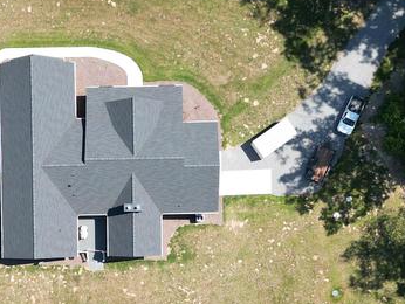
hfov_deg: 27.3
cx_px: 145
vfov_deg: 20.6
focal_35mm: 71
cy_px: 226
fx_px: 831
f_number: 1.7
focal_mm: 6.72
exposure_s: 1/1500
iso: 120
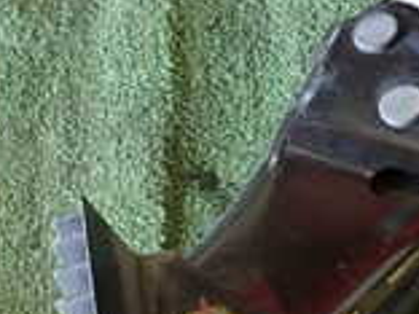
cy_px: 400
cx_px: -43
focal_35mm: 96
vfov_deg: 14.8
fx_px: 1162
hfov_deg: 19.6
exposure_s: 1/40
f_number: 2
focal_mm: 4.5
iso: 200
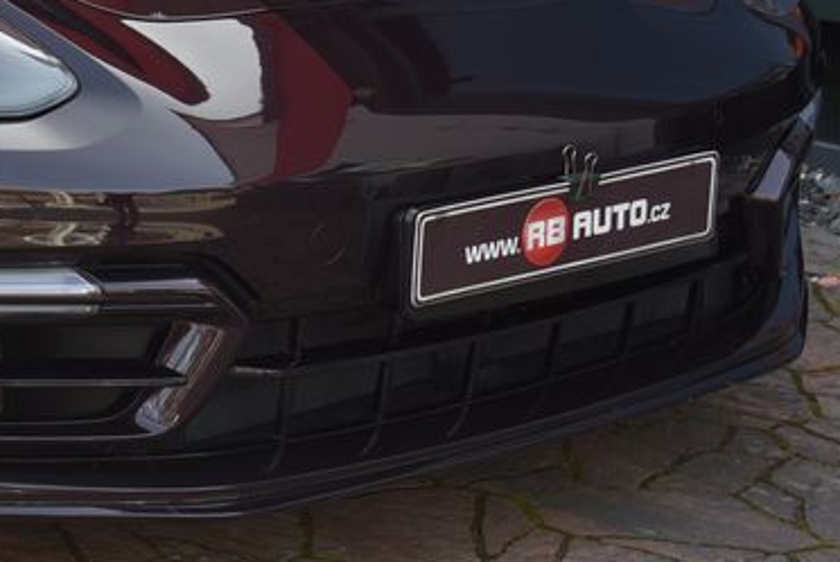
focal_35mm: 121
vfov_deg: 11.3
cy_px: 7
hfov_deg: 16.1
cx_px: -233
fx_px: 2827
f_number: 7.1
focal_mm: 44
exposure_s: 1/200
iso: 500
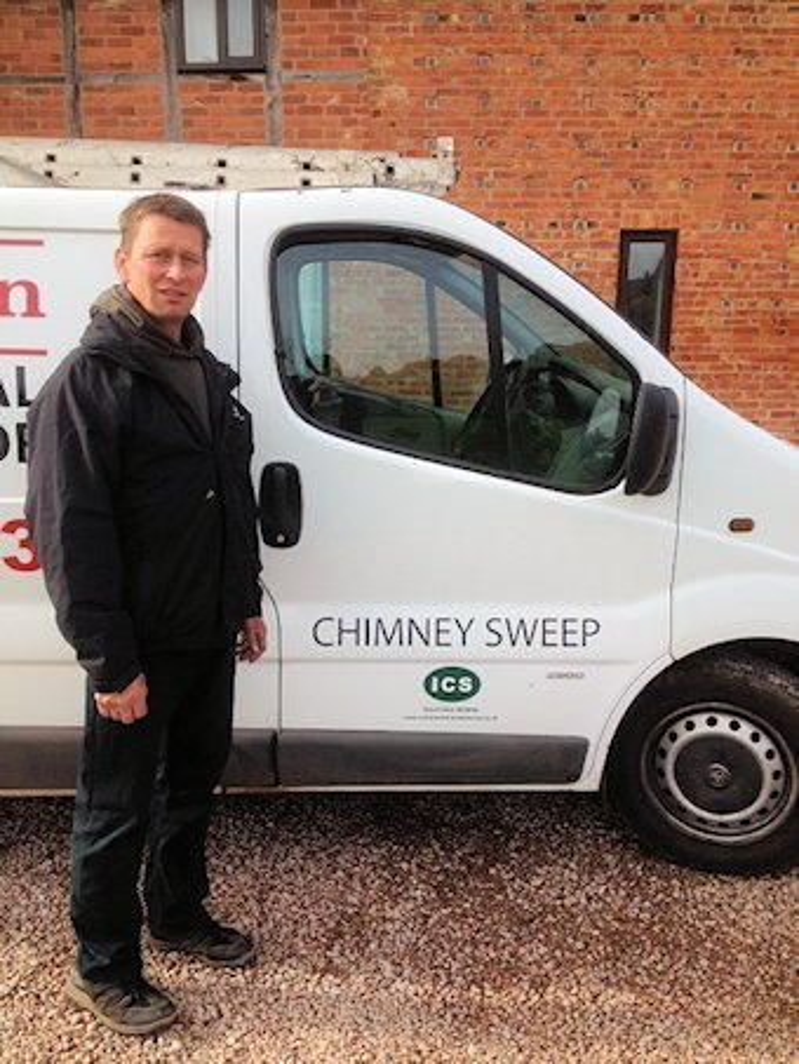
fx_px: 1077
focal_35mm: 35
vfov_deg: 52.6
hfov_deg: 40.7
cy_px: 532
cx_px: 400
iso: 50
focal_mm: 4.28
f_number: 2.4
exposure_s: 1/836
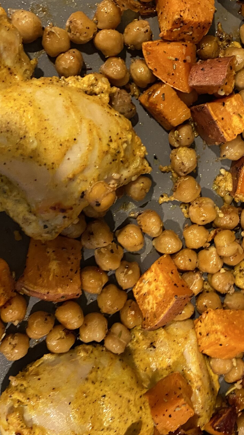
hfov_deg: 26.0
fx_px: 518
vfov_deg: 45.4
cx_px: 197
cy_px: 196
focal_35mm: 45
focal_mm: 4.25
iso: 400
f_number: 1.8
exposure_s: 1/40
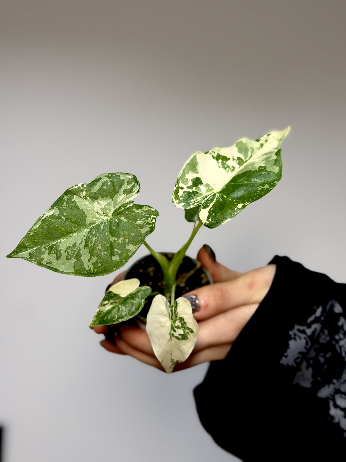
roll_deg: -1.0
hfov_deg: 30.3
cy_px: 231
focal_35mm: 48
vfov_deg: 39.7
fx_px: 640
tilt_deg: +0.6
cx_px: 173
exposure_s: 1/121
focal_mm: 6.76
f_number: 1.78
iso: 50
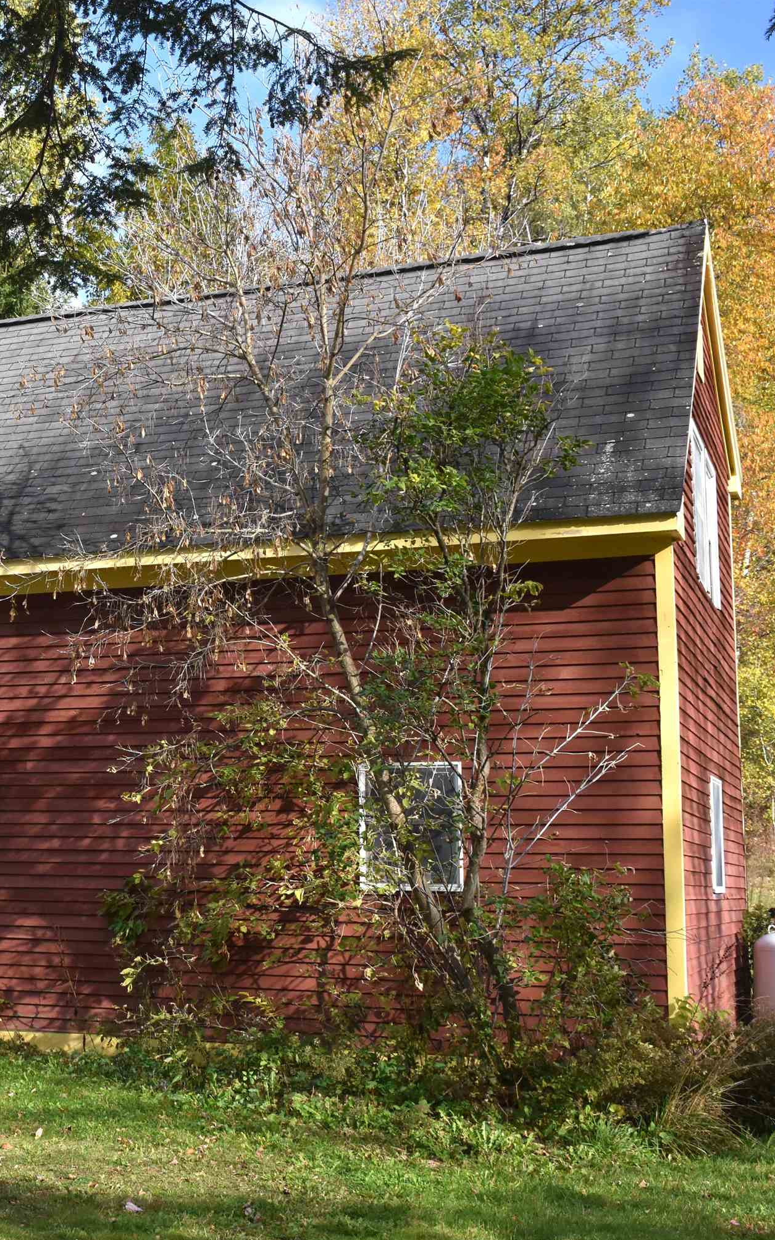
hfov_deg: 23.0
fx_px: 1817
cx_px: -20
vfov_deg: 37.7
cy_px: 631
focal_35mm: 54
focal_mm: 23
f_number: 8
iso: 800
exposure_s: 1/400
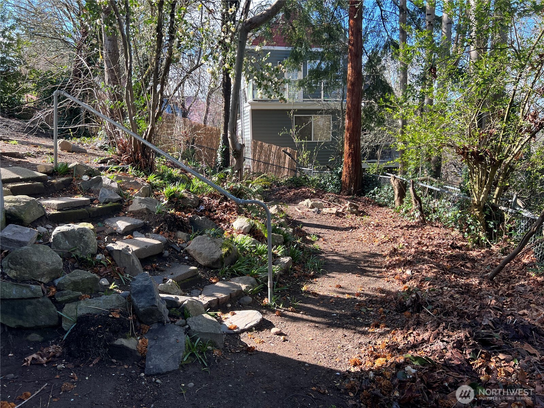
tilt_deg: -8.4
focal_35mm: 26
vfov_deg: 53.1
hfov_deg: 67.3
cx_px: 272
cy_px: 204
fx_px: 409
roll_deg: +0.8
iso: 50
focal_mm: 5.7
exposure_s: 1/482
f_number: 1.5
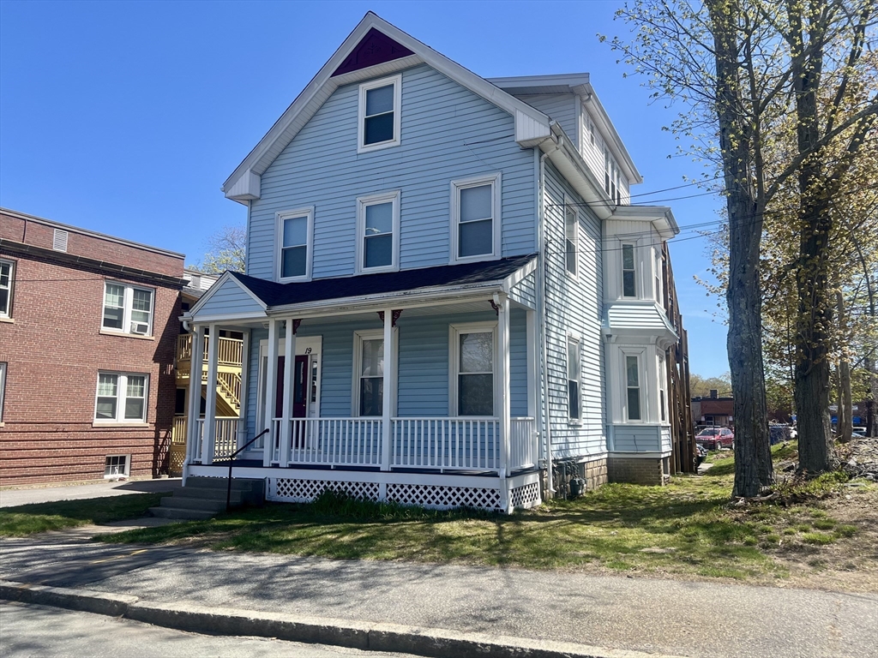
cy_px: 329
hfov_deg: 67.3
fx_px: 659
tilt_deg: +10.8
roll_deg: -0.7
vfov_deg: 53.1
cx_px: 439
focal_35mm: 26
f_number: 1.5
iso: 50
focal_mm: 5.7
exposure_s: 1/2695
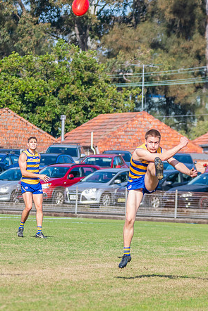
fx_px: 3394
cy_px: 210
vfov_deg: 5.3
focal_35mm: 392
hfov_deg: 3.5
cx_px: 88
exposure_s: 1/1600
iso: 500
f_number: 5.6
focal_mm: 190
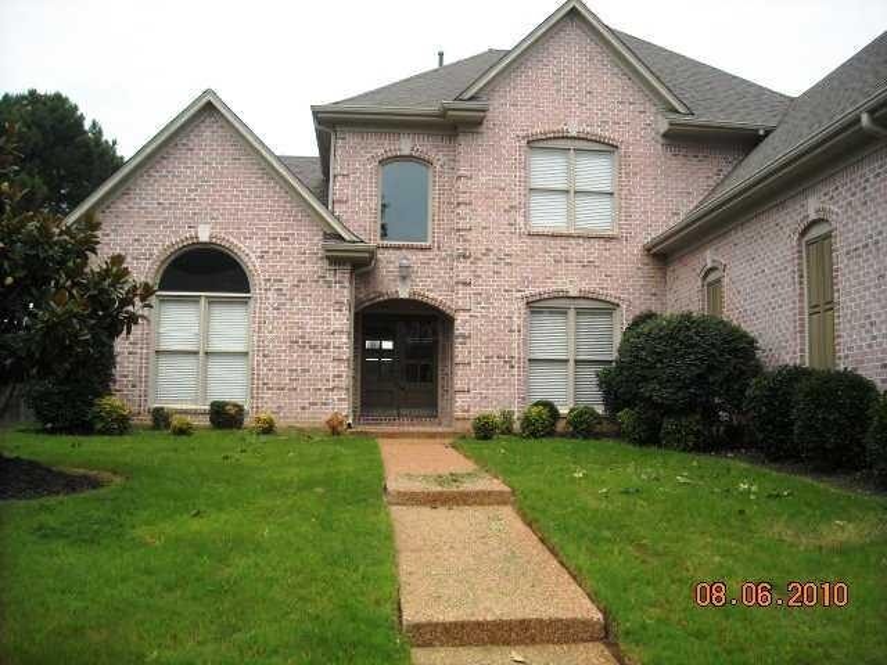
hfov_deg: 52.6
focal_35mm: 35
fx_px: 897
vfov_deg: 40.7
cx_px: 444
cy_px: 332
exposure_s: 1/250
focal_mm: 5.7
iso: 77
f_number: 5.6
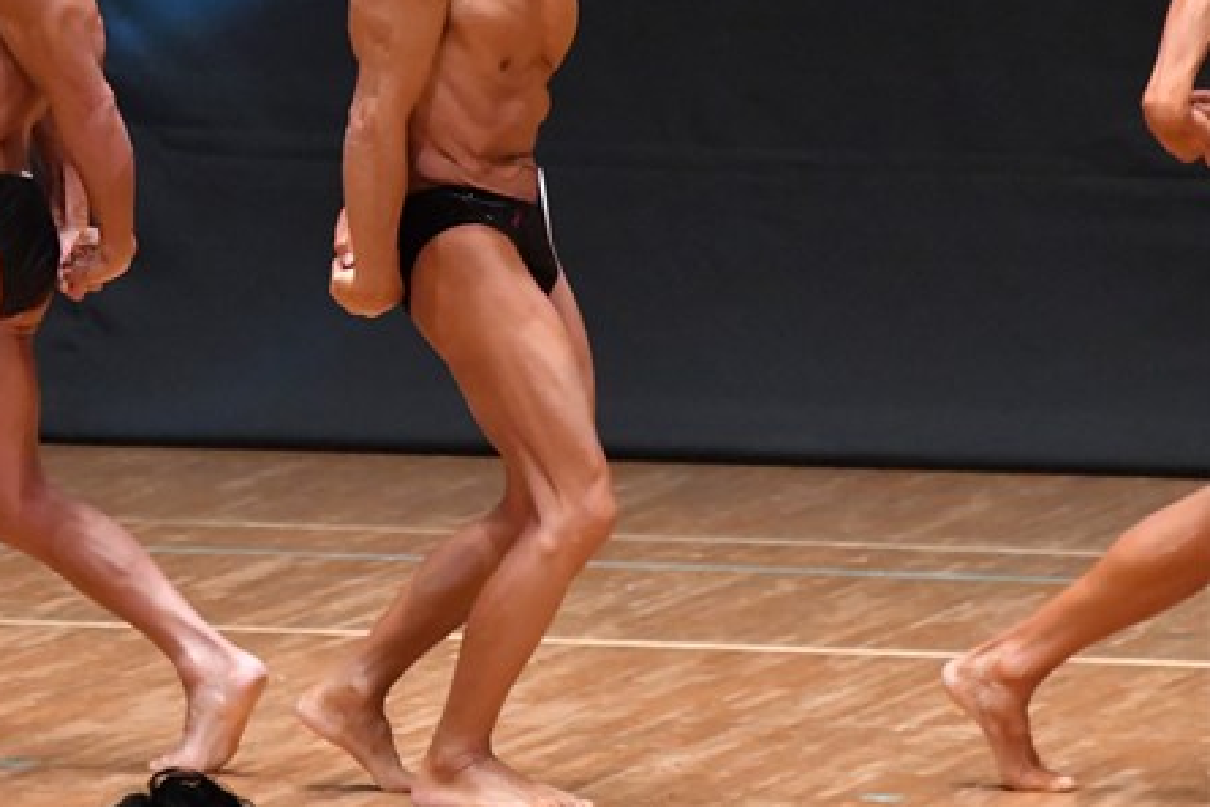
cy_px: 168
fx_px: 18424
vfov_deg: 2.5
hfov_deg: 3.8
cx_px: 159
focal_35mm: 548
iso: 8000
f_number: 5.6
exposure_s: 1/400
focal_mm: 210
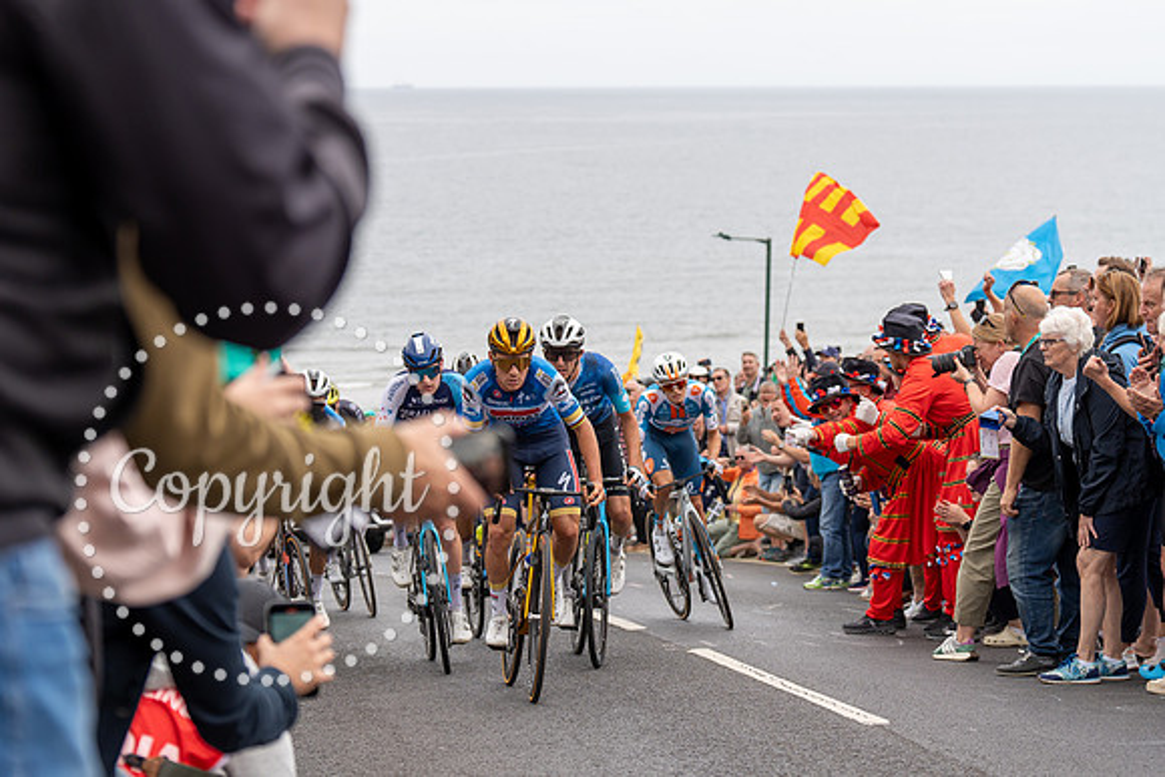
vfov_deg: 16.8
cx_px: 582
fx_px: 2633
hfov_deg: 25.0
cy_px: 388
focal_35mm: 81
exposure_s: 1/1000
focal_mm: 70
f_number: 3.5
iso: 320
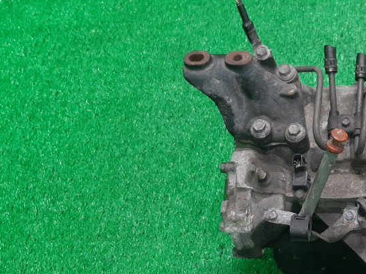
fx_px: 729
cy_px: 166
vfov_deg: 21.3
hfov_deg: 27.0
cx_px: 342
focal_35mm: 69
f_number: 1.7
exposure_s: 1/50
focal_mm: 3.93
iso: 135
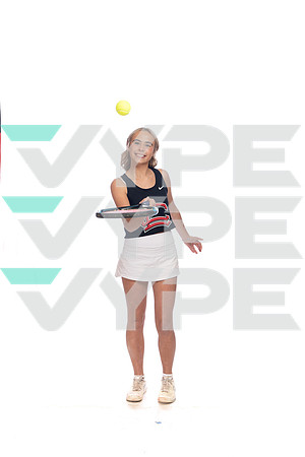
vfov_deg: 39.6
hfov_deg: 27.0
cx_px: 152
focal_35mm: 50
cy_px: 228
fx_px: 635
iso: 800
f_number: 7.1
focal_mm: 50
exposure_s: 1/250
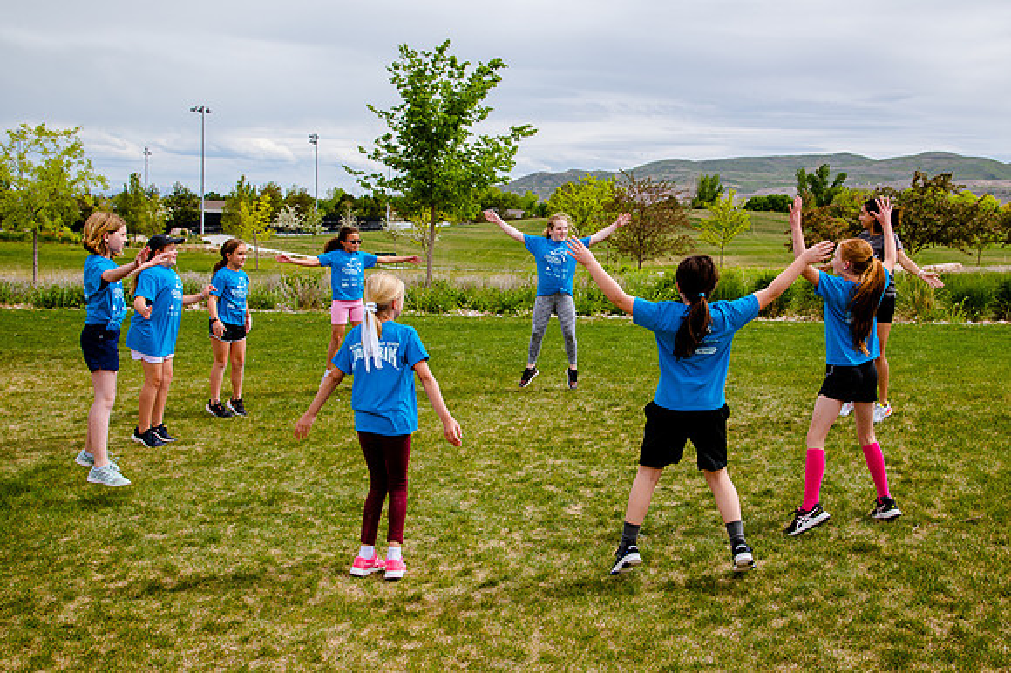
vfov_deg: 35.1
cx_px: 567
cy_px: 313
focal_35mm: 38
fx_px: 1063
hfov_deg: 50.8
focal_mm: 32
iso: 200
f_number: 9
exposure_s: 1/400
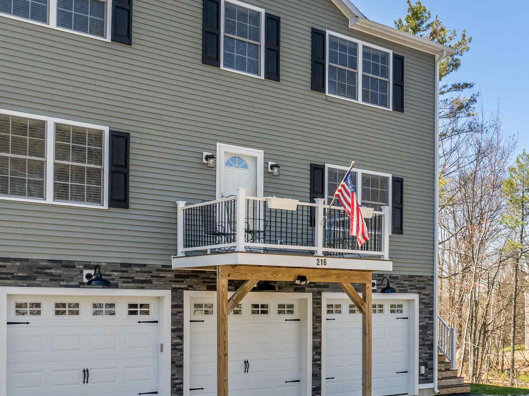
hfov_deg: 39.5
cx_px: 431
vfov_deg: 31.1
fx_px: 702
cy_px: 278
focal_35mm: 46
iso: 100
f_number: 2.8
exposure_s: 1/1000
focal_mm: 12.29
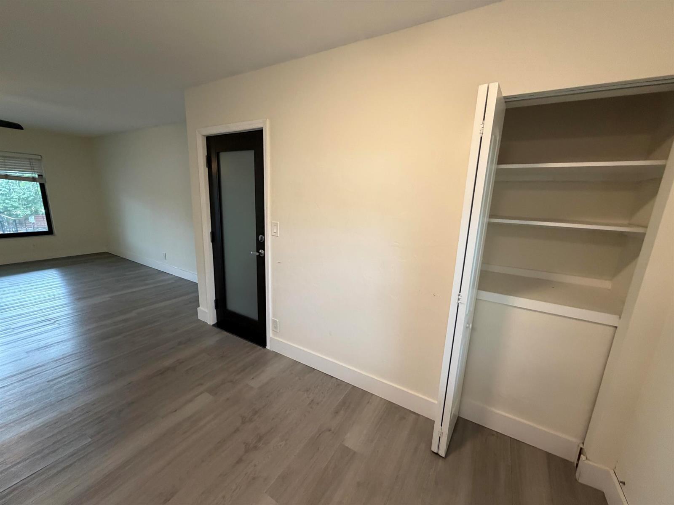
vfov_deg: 85.7
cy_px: 252
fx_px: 273
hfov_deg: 102.1
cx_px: 337
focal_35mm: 14
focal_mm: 2.22
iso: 320
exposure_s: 1/120
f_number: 2.2
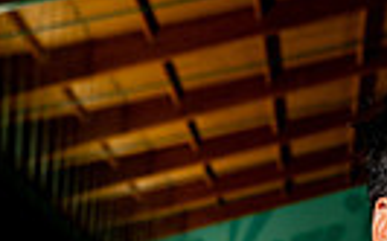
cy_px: 572
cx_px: 410
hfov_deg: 14.5
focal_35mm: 141
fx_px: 1486
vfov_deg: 8.5
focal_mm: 41
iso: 640
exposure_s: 1/250
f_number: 5.6
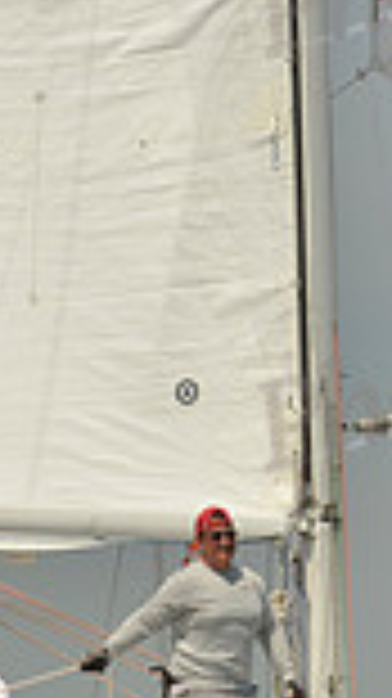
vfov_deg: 7.9
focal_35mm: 274
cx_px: 27
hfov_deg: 4.4
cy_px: 651
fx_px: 5071
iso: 200
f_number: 8
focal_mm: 70
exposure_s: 1/1250
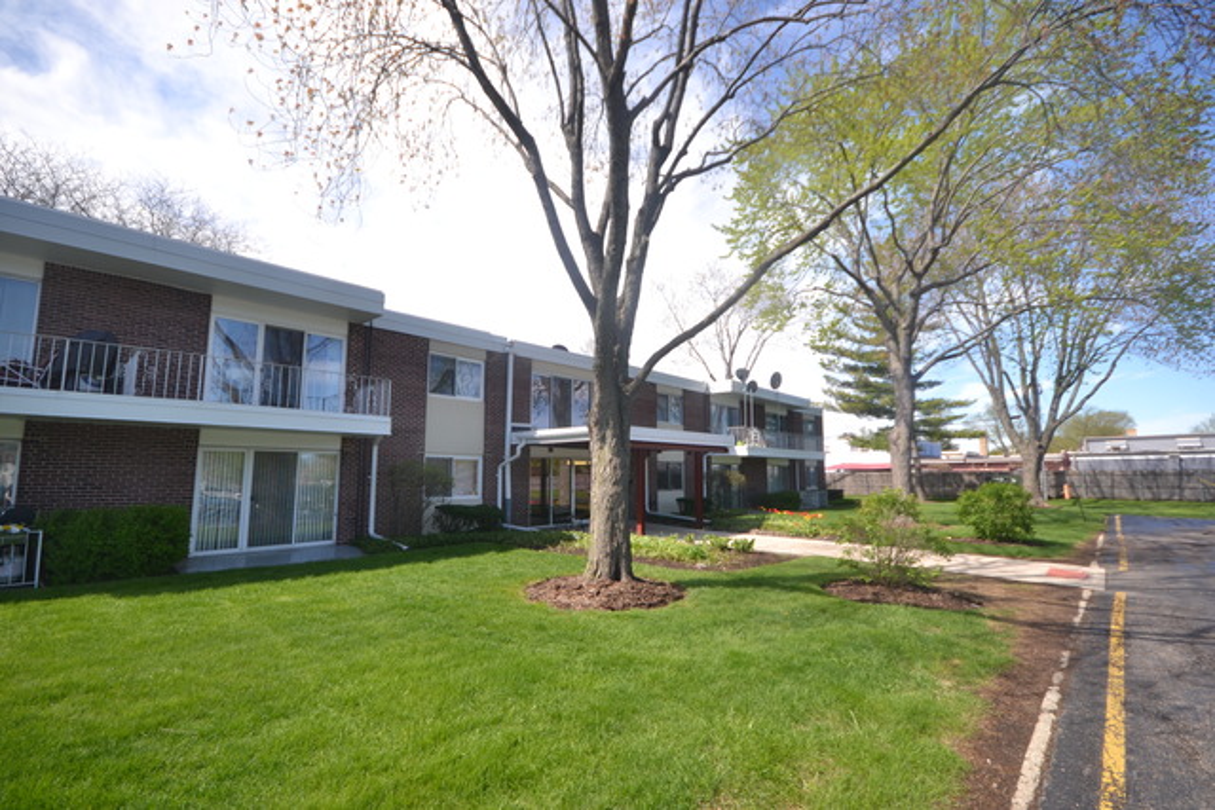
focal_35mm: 15
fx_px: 506
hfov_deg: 100.4
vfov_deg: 77.4
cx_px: 608
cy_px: 405
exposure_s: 1/200
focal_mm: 10
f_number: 5.6
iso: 100
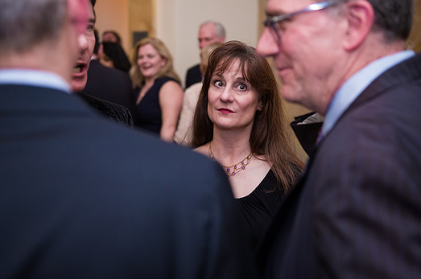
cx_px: 219
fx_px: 584
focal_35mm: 50
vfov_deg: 26.9
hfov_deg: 39.6
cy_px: 132
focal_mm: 45
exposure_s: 1/200
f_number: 3.2
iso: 1600
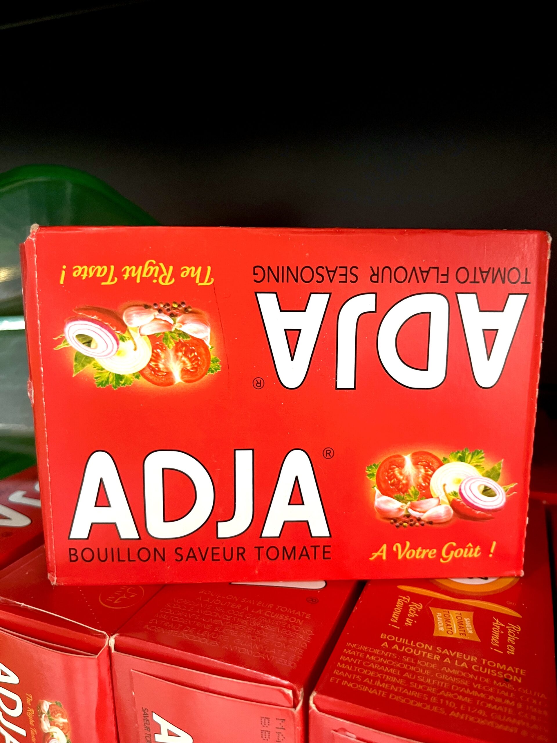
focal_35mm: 26
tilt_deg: -9.7
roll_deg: +1.7
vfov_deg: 67.3
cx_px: 278
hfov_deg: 53.1
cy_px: 372
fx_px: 558
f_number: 1.6
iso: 400
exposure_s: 1/33
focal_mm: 5.1
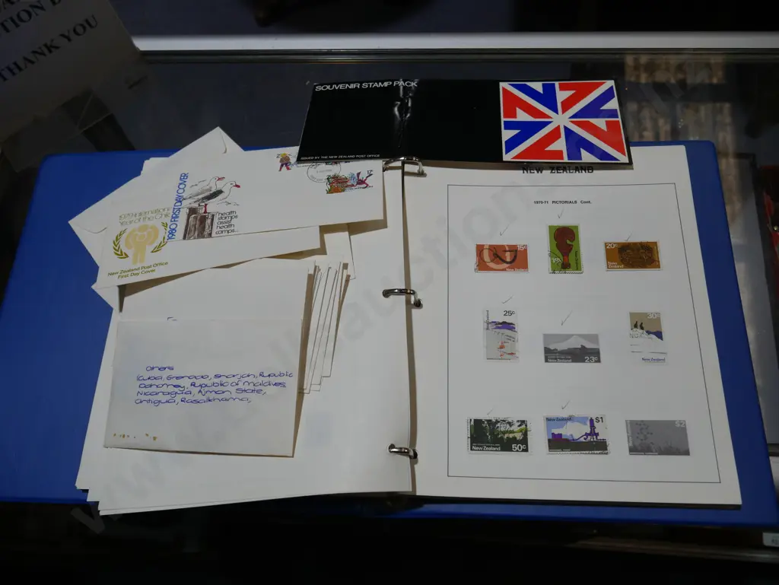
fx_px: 630
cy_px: 292
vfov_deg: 49.8
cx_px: 390
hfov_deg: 63.4
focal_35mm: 28
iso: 200
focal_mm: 14
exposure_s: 1/200
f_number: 4.5
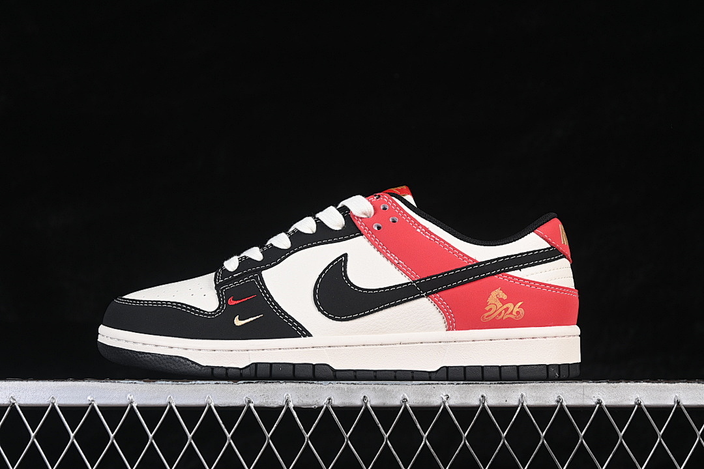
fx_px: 1467
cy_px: 234
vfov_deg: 18.2
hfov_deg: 27.0
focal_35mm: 75
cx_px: 352
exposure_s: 1/80
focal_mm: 50
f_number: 7.1
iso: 160
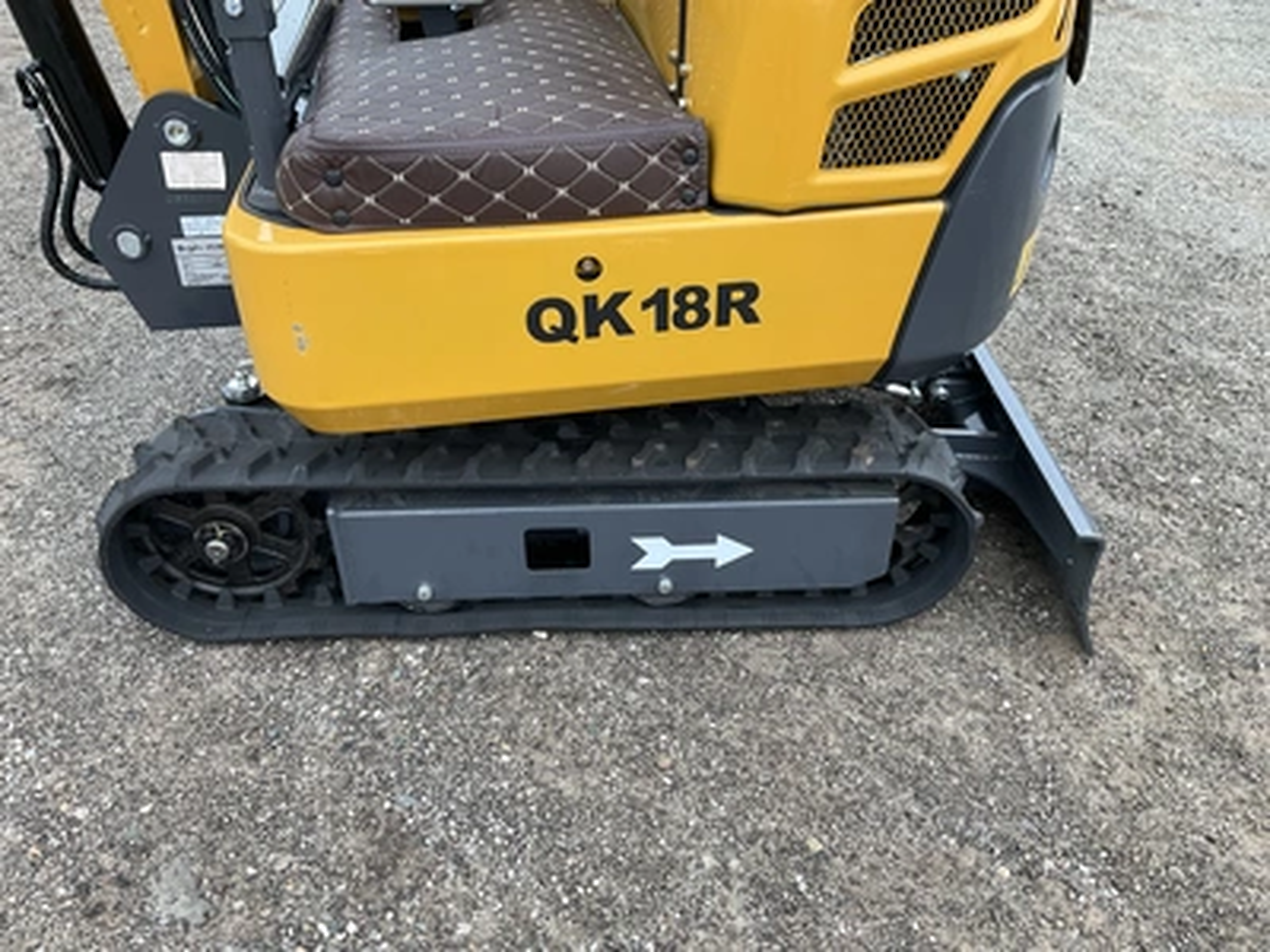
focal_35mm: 29
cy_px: 476
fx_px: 1064
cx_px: 635
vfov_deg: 48.2
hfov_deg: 61.7
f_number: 1.8
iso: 32
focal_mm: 3
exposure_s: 1/122
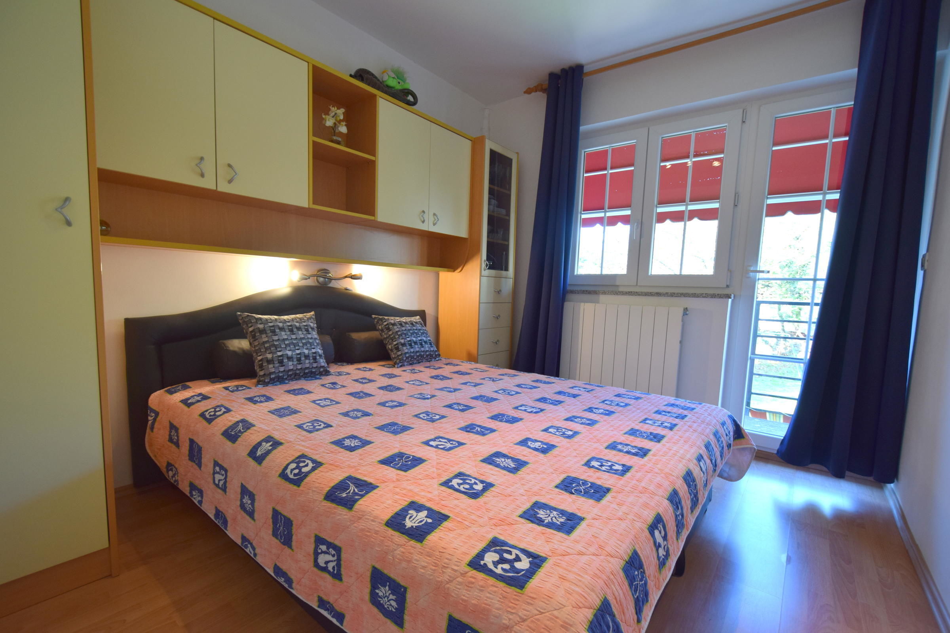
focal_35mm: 15
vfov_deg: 77.3
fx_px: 396
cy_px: 316
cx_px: 475
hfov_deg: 100.4
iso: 400
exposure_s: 1/80
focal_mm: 10
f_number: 4.5
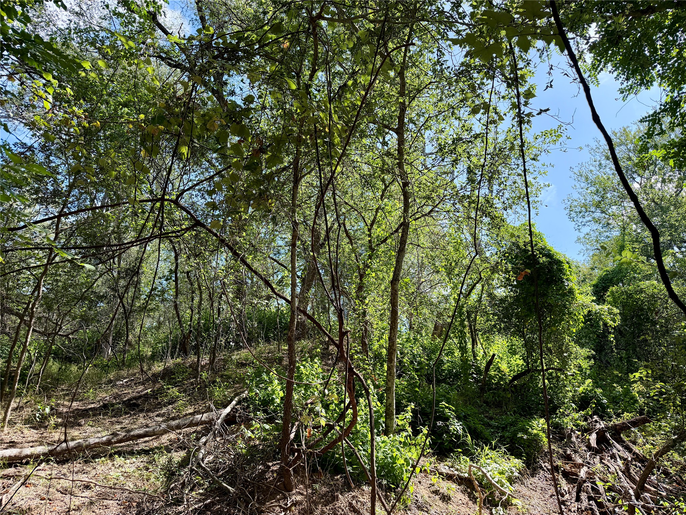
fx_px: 476
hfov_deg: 71.6
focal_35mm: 24
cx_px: 343
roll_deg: -2.6
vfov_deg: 56.8
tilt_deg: +21.2
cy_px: 258
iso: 100
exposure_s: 1/1314
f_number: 1.78
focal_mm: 6.76
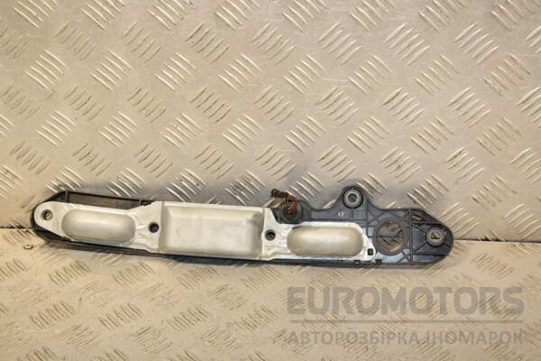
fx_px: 1014
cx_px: 270
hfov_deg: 29.9
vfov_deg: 20.2
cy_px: 180
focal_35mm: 68
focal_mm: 45
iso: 800
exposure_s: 1/200
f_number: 7.1
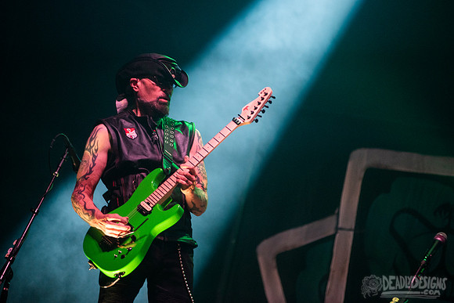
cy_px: 131
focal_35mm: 227
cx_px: 197
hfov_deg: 9.1
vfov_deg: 6.1
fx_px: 2861
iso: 2500
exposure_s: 1/400
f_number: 3.2
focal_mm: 200
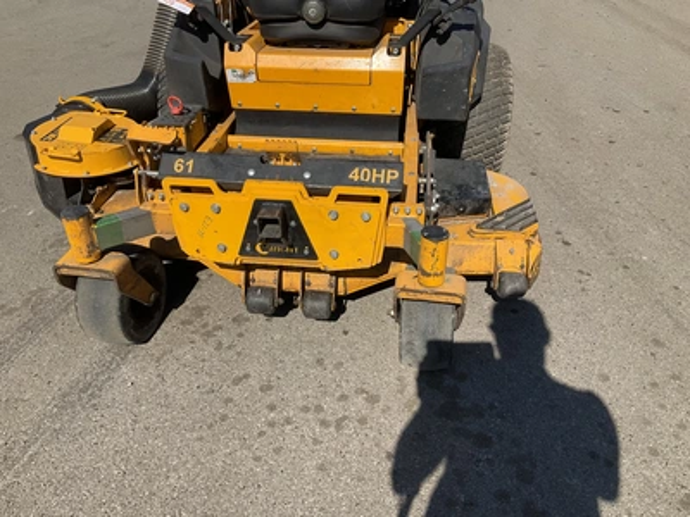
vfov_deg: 48.2
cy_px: 258
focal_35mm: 29
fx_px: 578
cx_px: 345
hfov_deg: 61.7
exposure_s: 1/2320
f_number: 1.8
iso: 25
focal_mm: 3
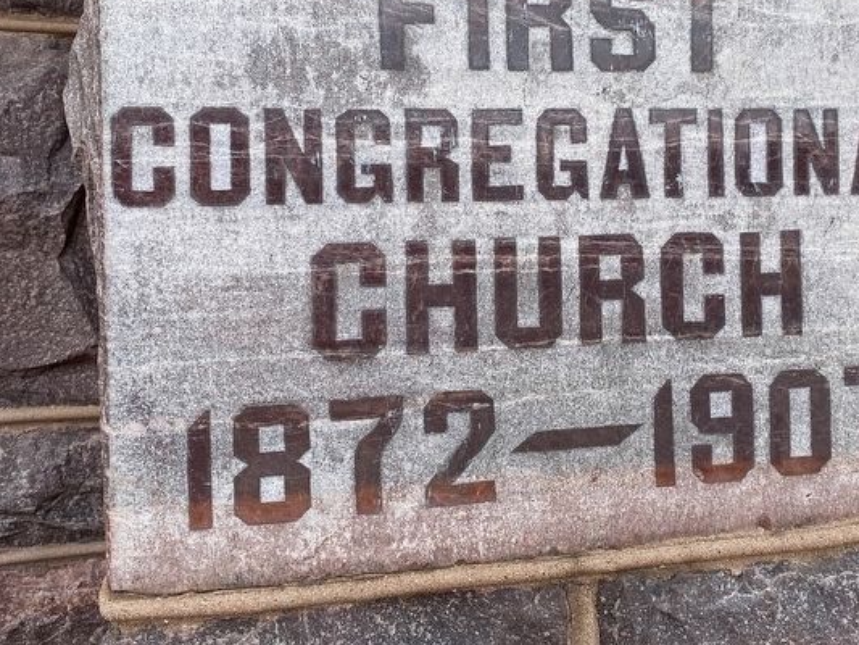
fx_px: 968
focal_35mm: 39
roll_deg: +1.2
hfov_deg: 47.5
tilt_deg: +0.1
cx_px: 530
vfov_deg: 36.5
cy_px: 229
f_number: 1.8
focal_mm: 4.25
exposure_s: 1/534
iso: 32
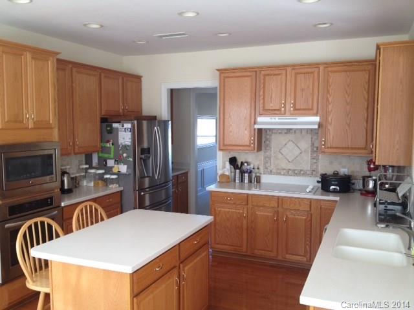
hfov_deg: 52.6
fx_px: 419
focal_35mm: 35
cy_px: 155
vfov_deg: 40.7
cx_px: 207
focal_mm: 4.28
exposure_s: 1/60
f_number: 2.4
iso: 64
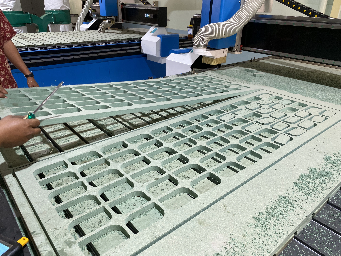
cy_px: 128
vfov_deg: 53.1
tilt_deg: -25.9
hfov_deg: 67.3
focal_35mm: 26
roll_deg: -1.5
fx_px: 256
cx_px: 170
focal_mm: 4.25
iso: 80
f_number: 1.8
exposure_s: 1/50
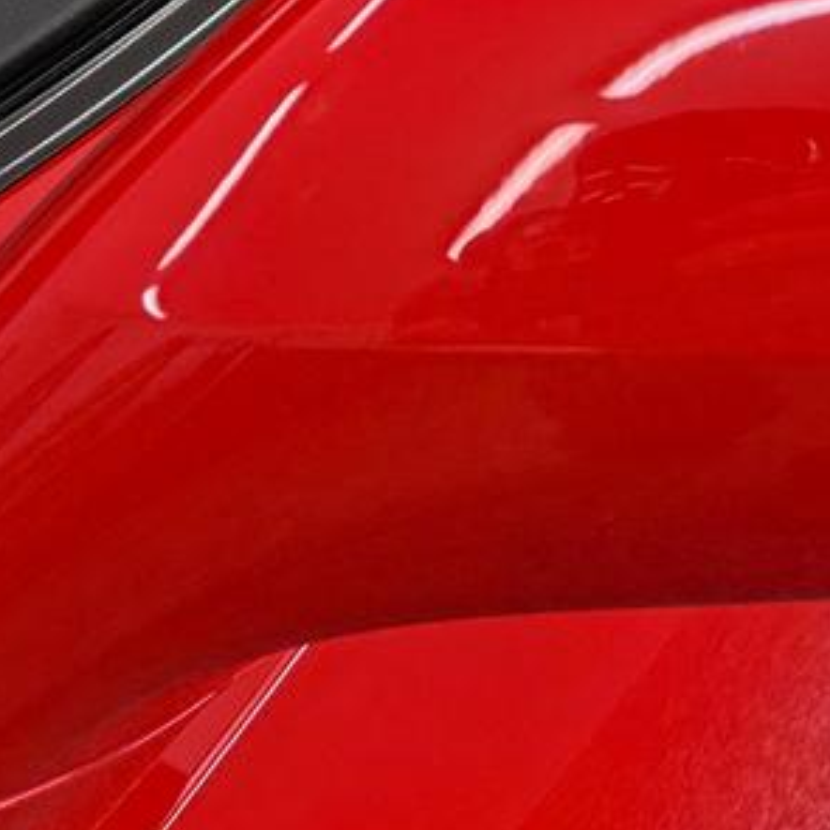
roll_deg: +2.4
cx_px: 28
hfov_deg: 18.5
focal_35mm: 92
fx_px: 2496
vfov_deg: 17.2
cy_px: -383
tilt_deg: -14.6
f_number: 1.78
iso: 125
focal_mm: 6.76
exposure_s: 1/188
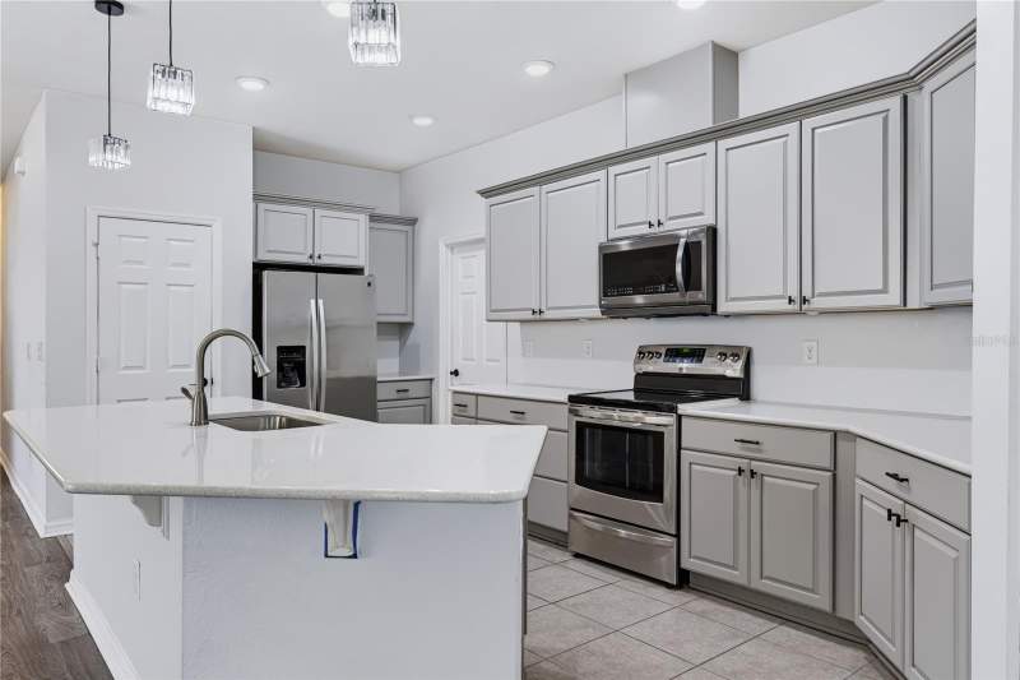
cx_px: 510
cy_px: 340
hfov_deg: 72.6
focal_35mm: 24
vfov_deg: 52.2
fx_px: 694
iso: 1600
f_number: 7.1
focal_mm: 24.5
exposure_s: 1/160
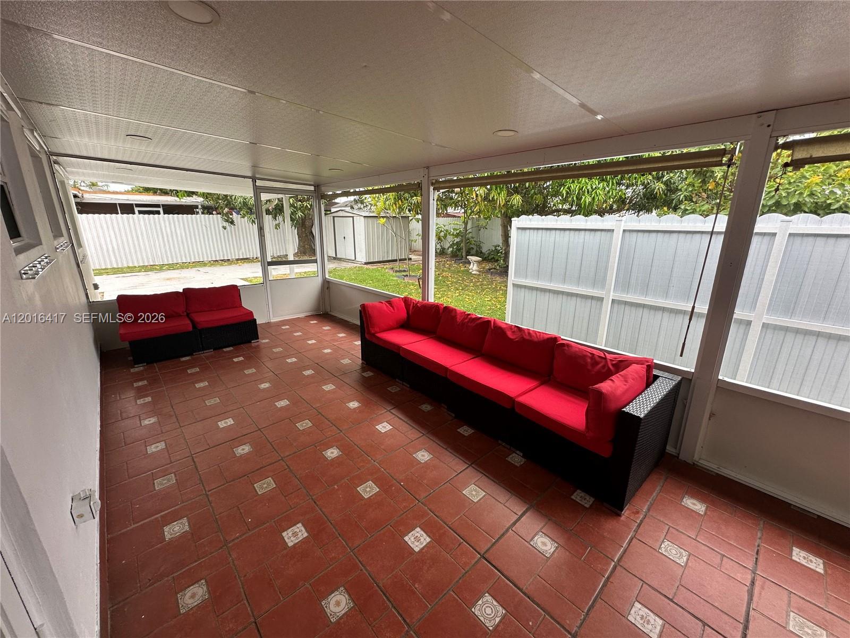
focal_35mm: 14
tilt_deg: -16.1
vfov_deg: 85.7
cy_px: 319
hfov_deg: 102.1
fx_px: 344
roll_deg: -0.6
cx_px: 425
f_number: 2.2
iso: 50
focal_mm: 2.22
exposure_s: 1/99
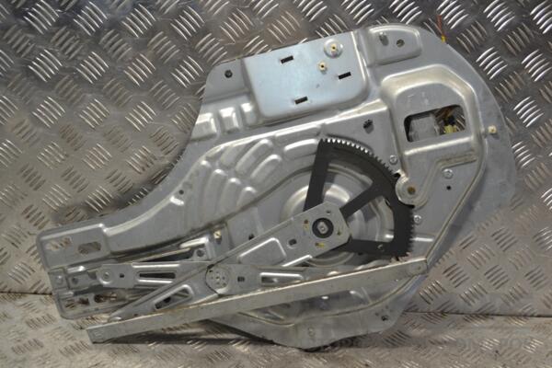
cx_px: 276
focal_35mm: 45
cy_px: 184
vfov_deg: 29.9
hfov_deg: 43.6
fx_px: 690
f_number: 4.5
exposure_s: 1/30
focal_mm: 30
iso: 125
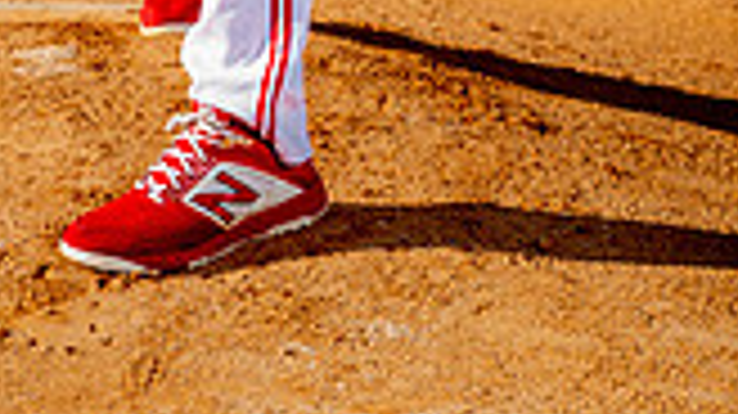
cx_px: 148
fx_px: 3813
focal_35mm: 195
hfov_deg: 11.0
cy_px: -554
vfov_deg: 6.0
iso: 100
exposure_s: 1/250
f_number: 6.3
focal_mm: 68
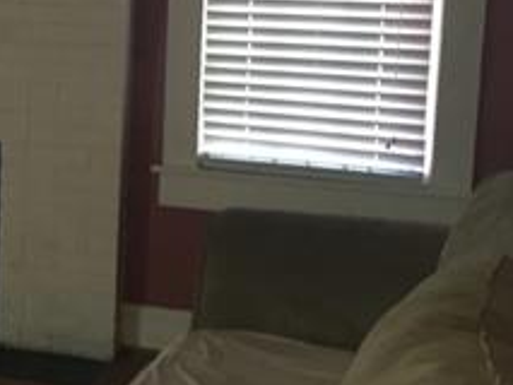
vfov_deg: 17.0
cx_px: -101
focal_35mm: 87
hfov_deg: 21.0
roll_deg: -0.7
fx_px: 1290
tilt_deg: -7.5
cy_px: 140
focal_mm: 4.15
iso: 80
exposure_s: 1/16
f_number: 2.2
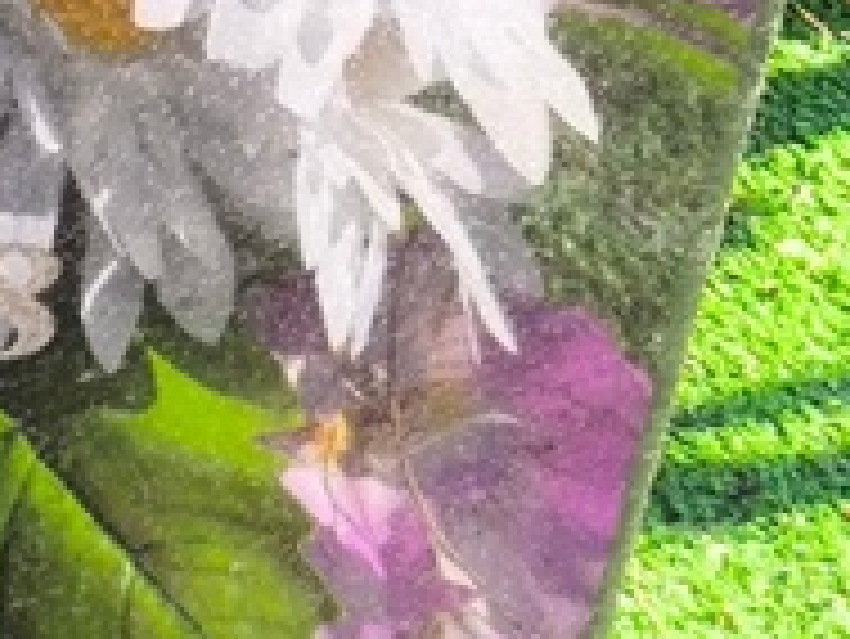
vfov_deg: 6.9
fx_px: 5184
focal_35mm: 211
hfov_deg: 8.8
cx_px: -924
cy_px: -328
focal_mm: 4.71
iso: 50
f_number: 1.7
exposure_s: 1/176
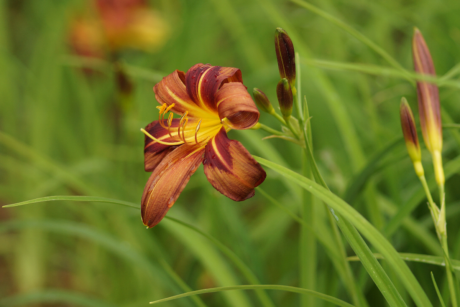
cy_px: 154
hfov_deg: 13.7
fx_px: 1917
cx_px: 230
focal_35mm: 150
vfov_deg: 9.1
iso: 125
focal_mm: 100
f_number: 2.8
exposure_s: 1/160
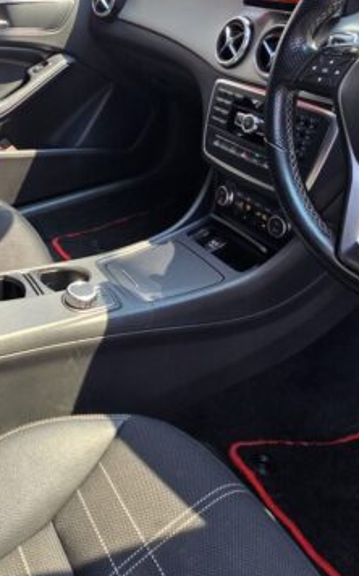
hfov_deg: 40.4
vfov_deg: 58.8
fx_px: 486
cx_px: 149
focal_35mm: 31
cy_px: 160
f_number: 2.2
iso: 50
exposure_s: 1/207
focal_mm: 2.2
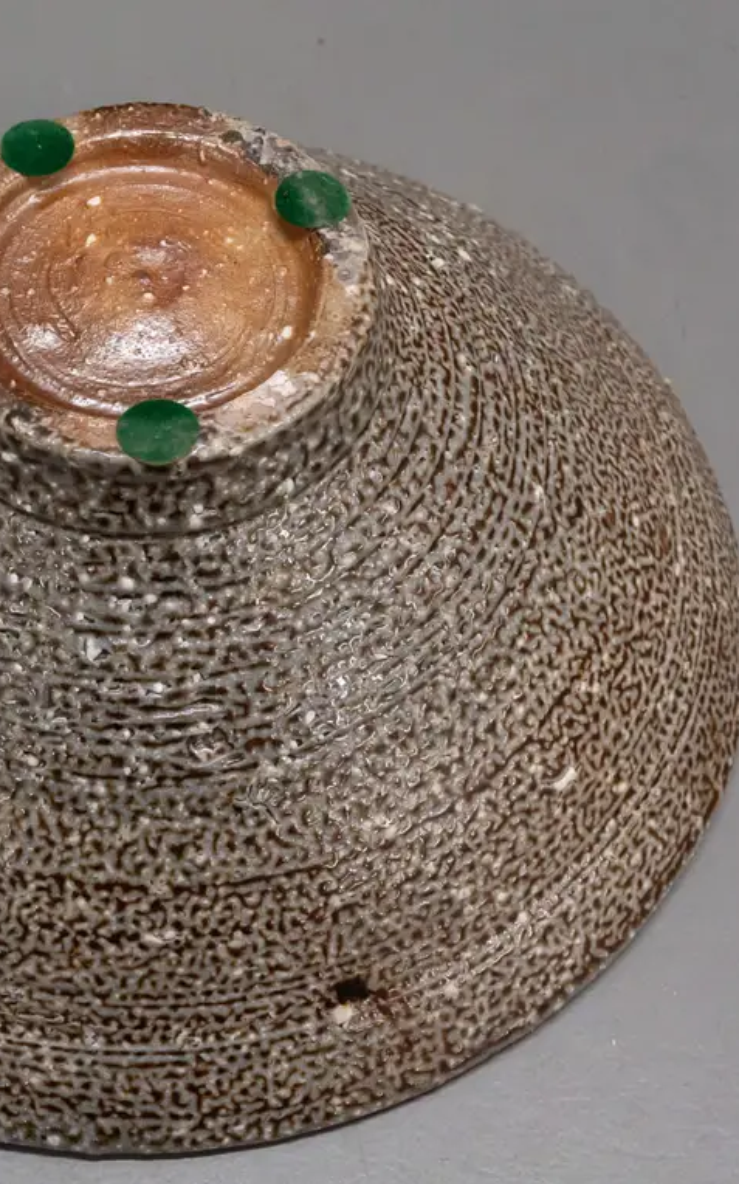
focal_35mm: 54
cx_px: 141
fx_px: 1741
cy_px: 594
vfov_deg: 37.5
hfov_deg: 23.6
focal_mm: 19
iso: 3200
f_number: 5.6
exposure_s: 1/250
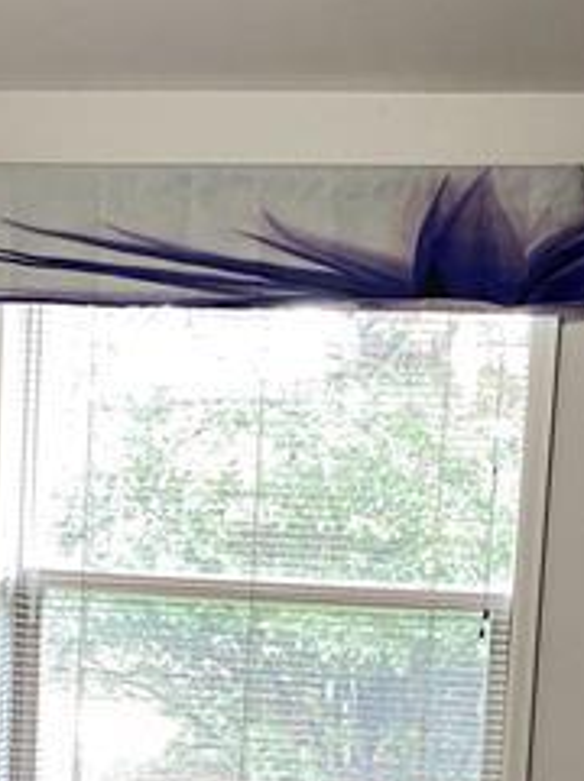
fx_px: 1872
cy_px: 823
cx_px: 373
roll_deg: -3.0
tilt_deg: -7.0
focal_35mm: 83
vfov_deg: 22.5
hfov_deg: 17.7
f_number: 1.8
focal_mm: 4.25
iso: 125
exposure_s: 1/60
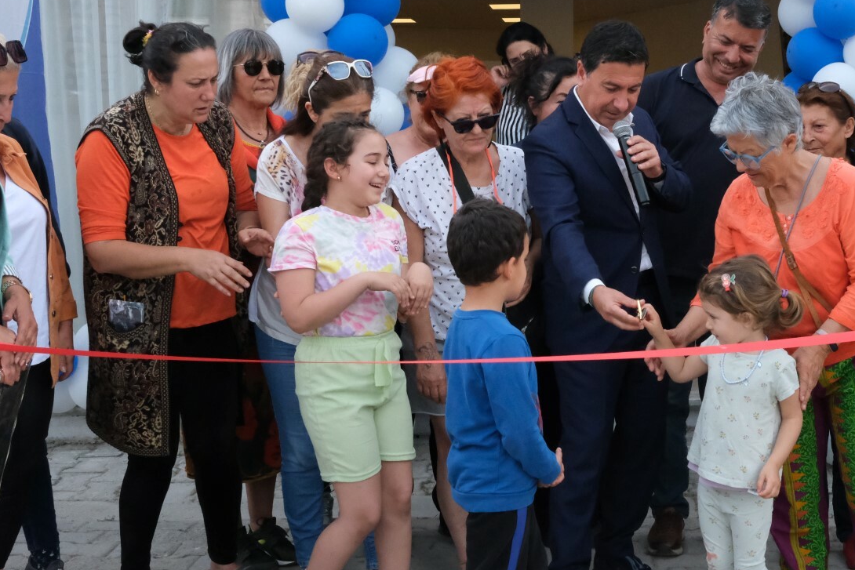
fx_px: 1306
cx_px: 620
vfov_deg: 24.6
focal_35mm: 55
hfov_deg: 35.6
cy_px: 274
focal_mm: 24.7
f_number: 8
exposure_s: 1/2500
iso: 6400
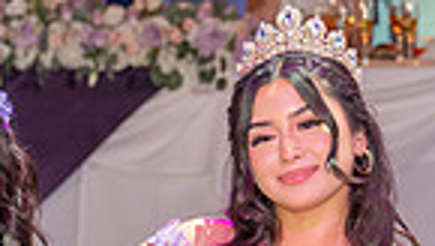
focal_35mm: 259
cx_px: 30
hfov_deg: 8.3
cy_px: 478
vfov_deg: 4.6
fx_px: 2991
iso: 1000
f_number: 3.5
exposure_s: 1/125
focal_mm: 62
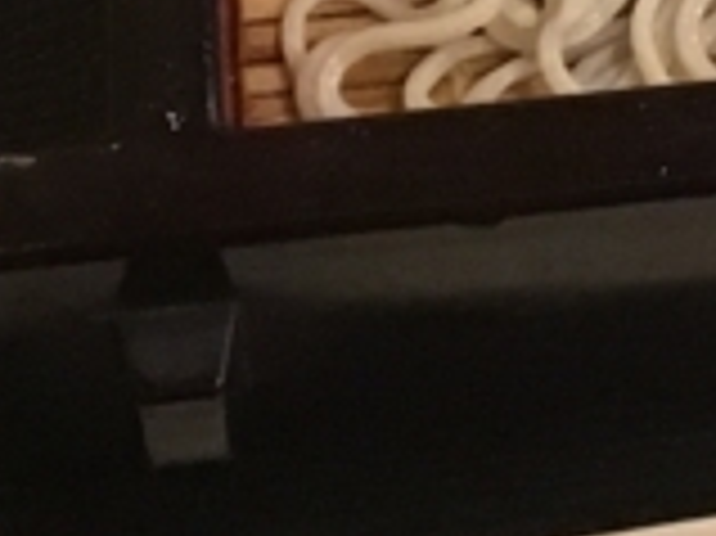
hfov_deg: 10.5
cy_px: -865
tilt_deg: -47.5
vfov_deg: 7.3
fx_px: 3865
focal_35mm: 187
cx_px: 671
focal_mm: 4.15
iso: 320
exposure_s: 1/15
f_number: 2.2
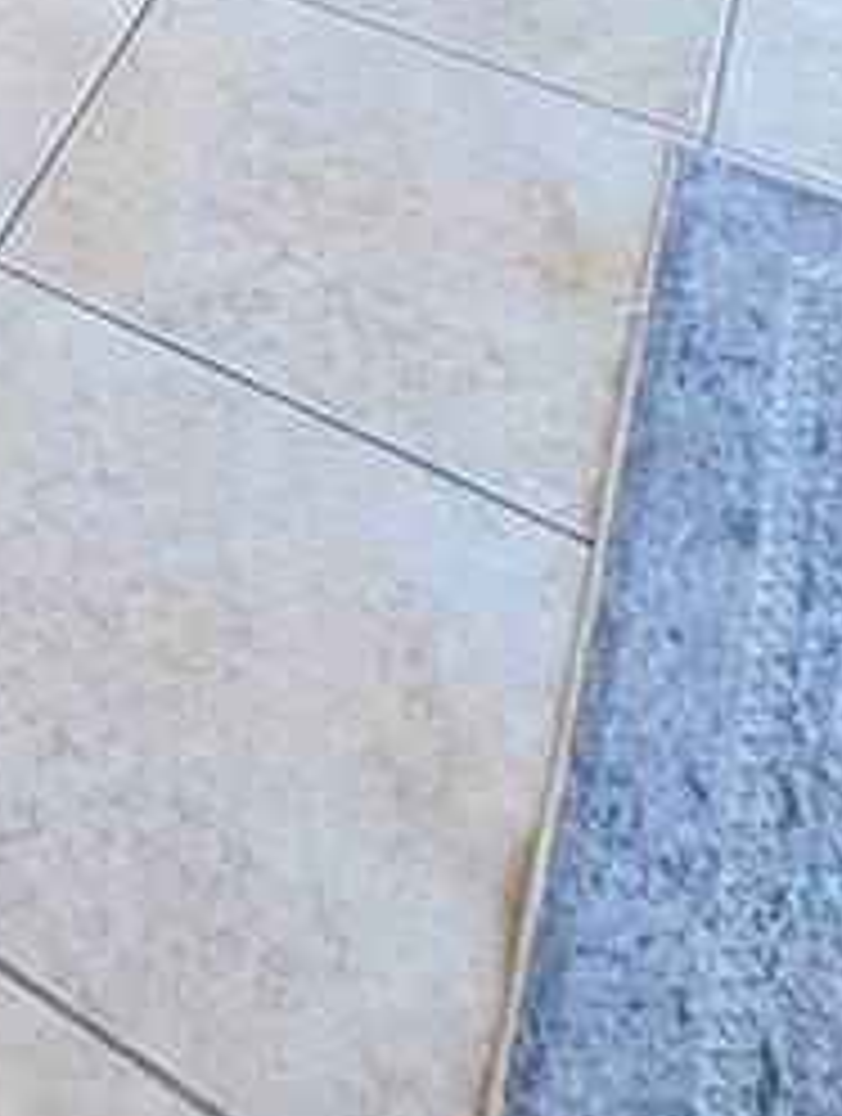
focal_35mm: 58
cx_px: -416
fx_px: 1875
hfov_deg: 21.3
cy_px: -1080
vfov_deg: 19.6
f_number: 1.7
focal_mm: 2.02
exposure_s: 1/120
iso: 70
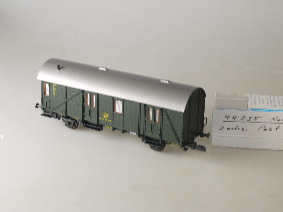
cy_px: 106
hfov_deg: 23.8
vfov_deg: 18.0
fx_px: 670
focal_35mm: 82
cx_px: 142
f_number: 11
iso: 100
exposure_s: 1/13
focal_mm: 29
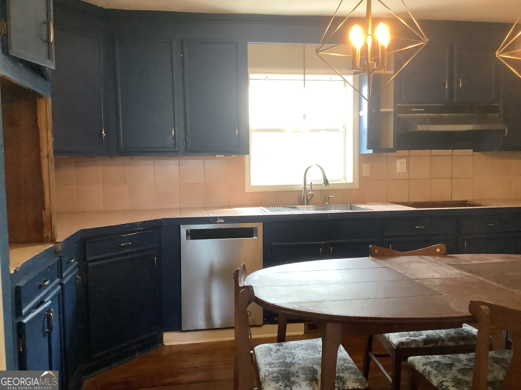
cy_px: 195
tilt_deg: -3.6
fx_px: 467
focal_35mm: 31
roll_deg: +1.4
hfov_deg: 58.4
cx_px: 260
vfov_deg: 45.4
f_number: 2.4
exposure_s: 1/50
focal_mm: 3.3
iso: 200
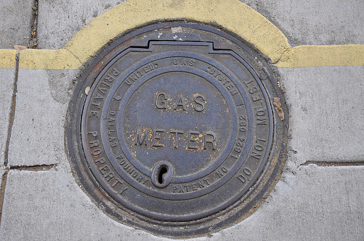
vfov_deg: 28.0
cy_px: 120
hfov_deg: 41.2
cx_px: 182
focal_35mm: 48
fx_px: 485
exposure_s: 1/125
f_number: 5.6
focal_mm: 32
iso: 250
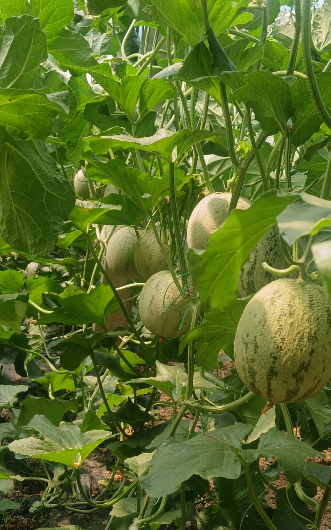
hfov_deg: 23.1
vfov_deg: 36.3
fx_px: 808
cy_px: 262
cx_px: 171
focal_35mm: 56
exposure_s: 1/105
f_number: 1.8
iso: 100
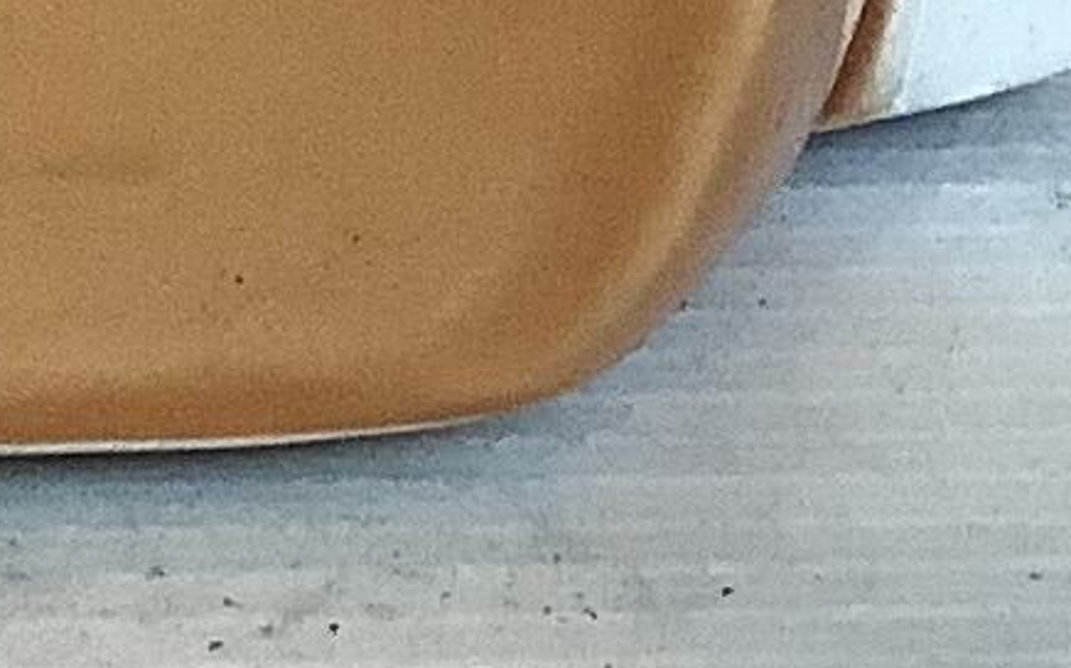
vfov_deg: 5.0
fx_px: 7177
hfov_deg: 7.8
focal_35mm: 246
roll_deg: -0.1
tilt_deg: -16.3
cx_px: -1722
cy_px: -1420
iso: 100
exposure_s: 1/120
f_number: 2.4
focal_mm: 3.3
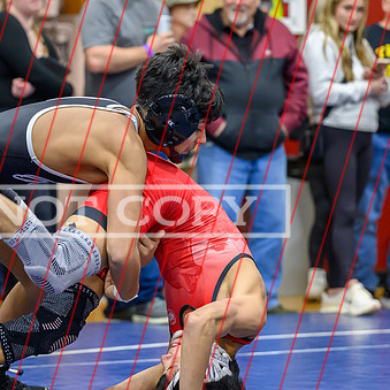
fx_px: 2256
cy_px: 160
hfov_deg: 9.9
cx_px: 119
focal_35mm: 177
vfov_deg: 9.9
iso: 5000
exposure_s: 1/800
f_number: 2.8
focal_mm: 93
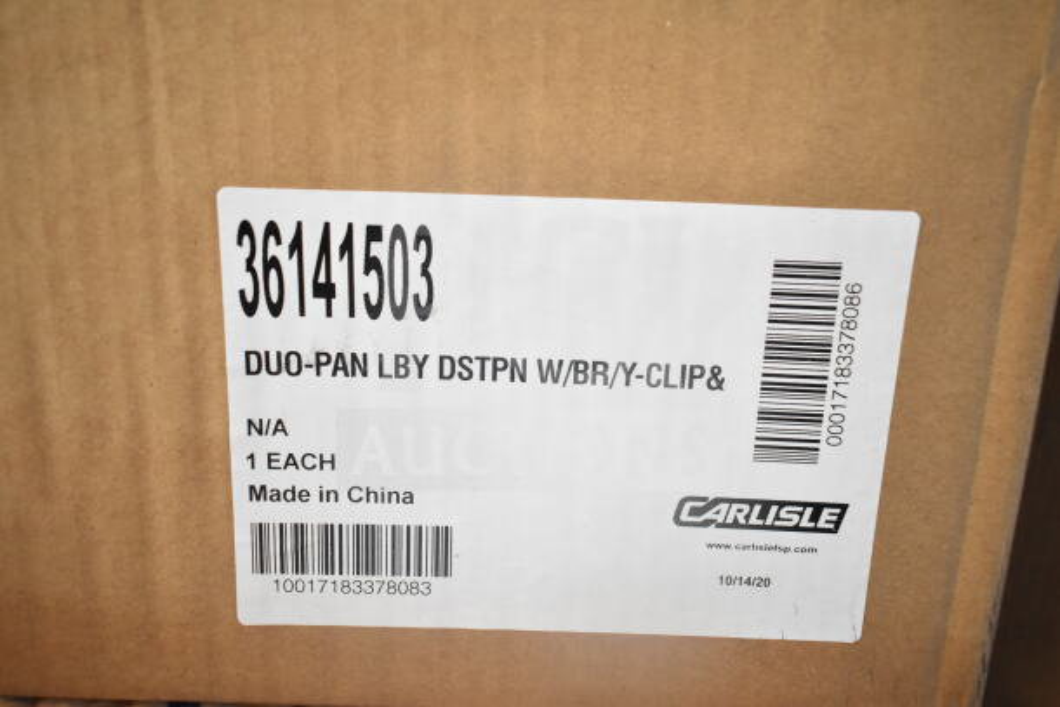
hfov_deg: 57.2
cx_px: 530
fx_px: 972
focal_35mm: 33
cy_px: 354
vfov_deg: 40.0
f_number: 3.8
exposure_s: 1/50
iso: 1600
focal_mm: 22
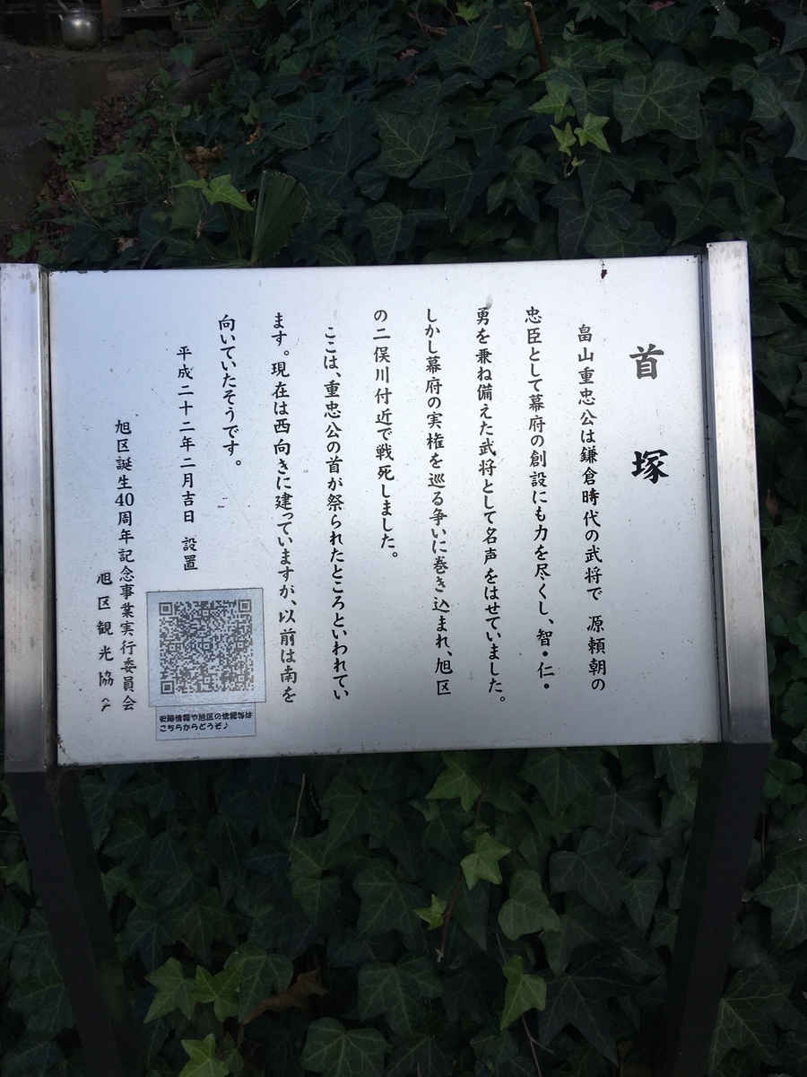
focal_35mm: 29
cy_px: 538
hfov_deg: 48.2
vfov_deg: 61.7
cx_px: 404
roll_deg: +3.6
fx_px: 901
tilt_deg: -27.3
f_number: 2.2
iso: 25
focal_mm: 4.15
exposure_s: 1/818
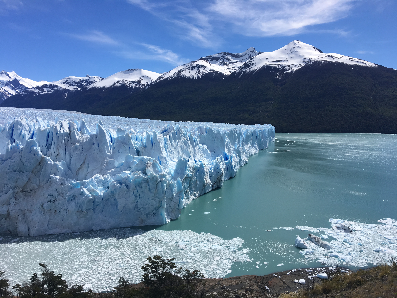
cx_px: 198
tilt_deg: -5.2
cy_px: 149
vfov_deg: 48.2
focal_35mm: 29
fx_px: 333
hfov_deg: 61.7
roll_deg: -0.8
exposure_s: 1/3663
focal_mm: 4.15
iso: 25
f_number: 2.2
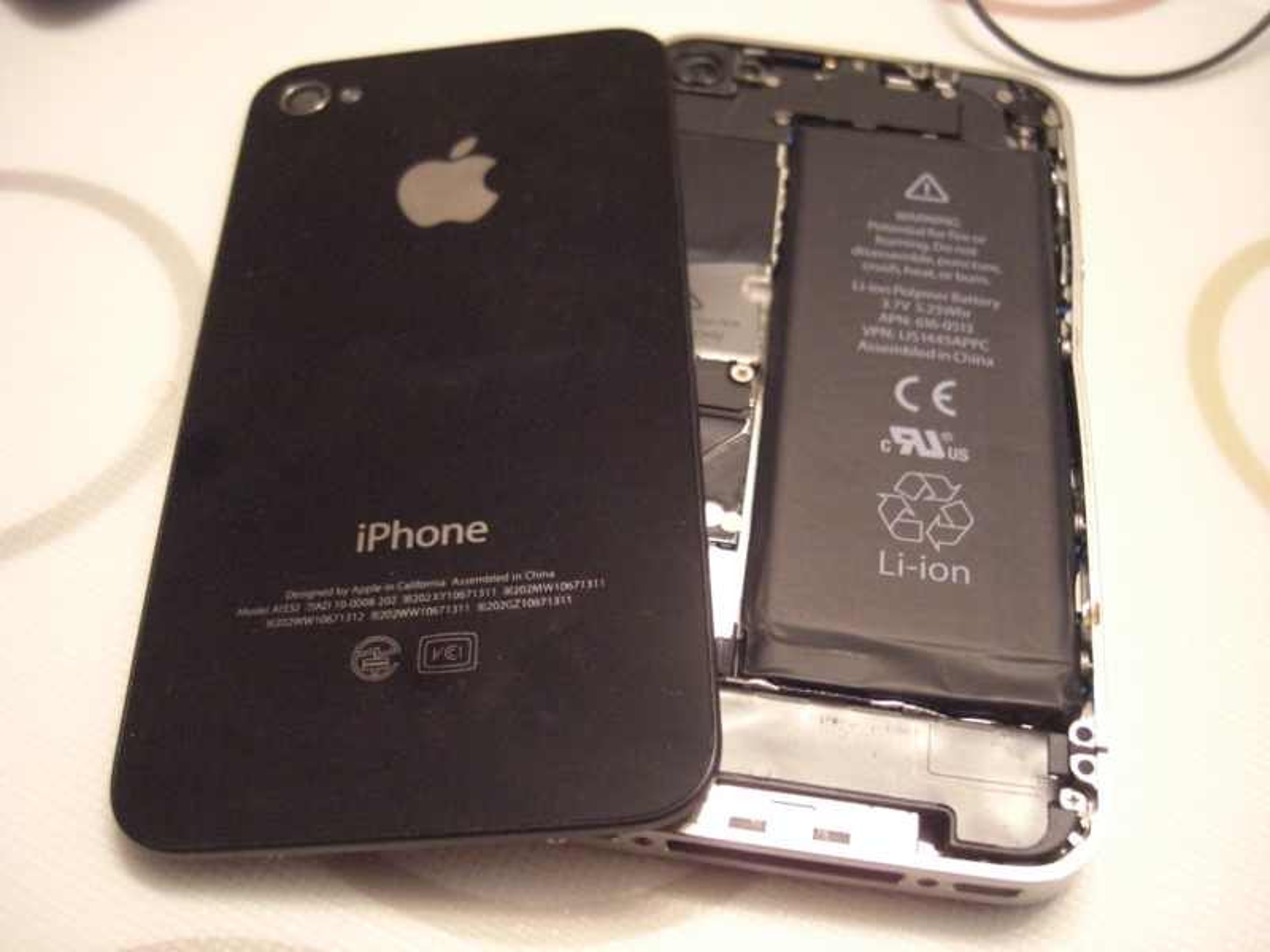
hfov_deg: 49.0
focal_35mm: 38
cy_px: 476
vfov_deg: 37.7
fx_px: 1394
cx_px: 635
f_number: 2.8
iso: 800
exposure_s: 1/40
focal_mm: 7.9
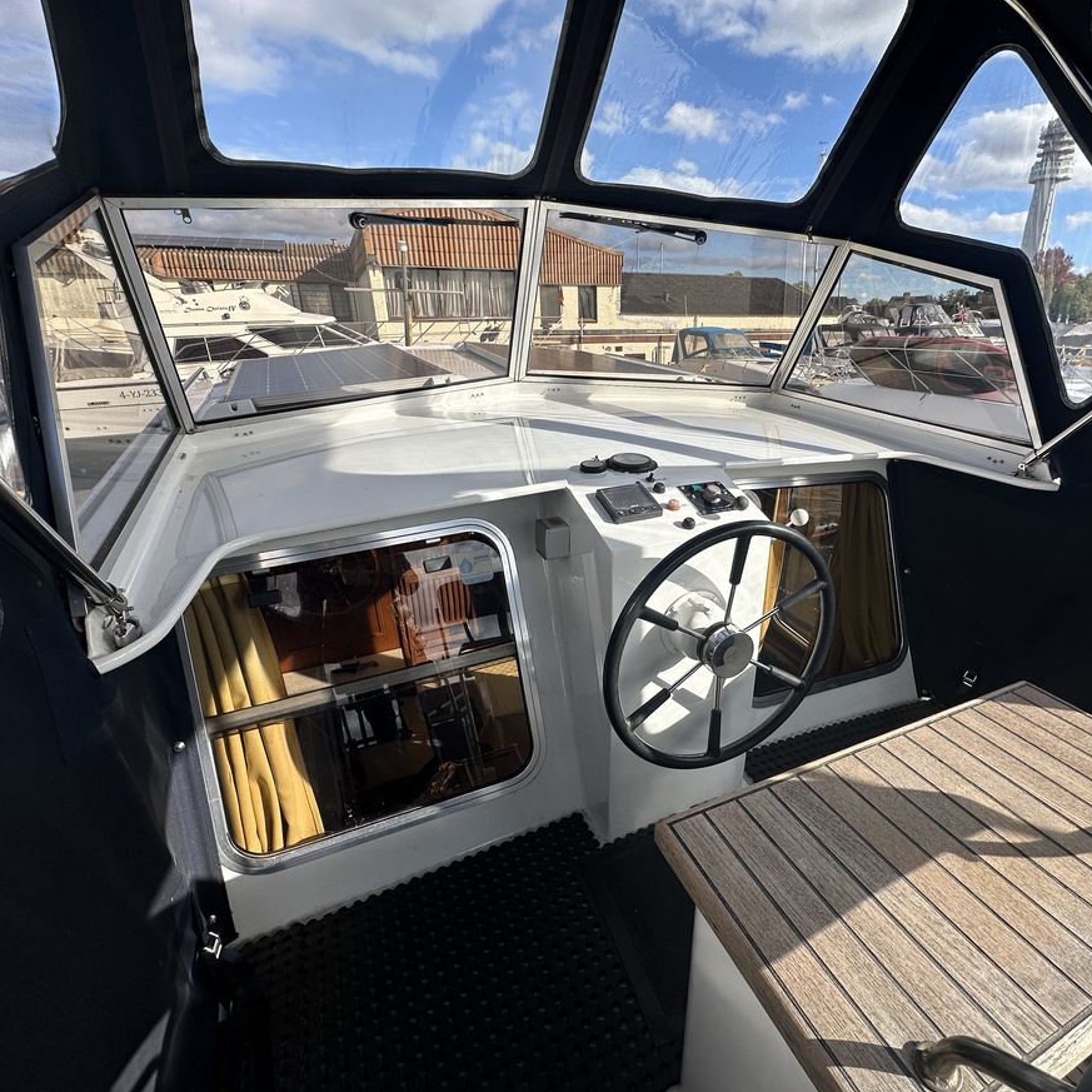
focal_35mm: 17
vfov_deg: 84.0
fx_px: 607
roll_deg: +0.7
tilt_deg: -21.6
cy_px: 559
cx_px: 614
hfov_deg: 83.6
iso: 40
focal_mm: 2.22
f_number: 2.2
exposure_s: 1/1715
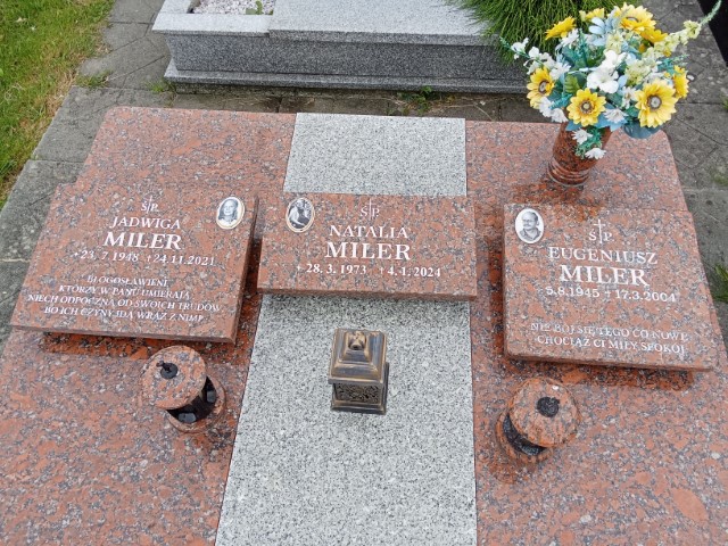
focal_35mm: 27
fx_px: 568
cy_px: 273
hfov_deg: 65.3
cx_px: 364
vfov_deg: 51.4
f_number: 2
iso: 100
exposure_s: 1/253
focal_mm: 2.79
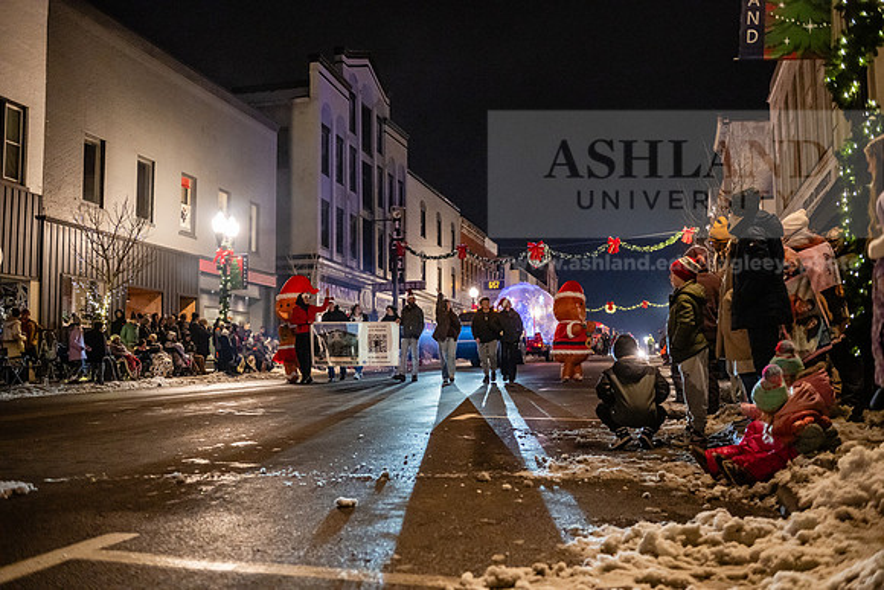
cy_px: 295
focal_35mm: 36
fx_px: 884
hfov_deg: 53.1
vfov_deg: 36.9
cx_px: 442
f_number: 3.5
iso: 5000
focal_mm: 36
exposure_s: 1/200
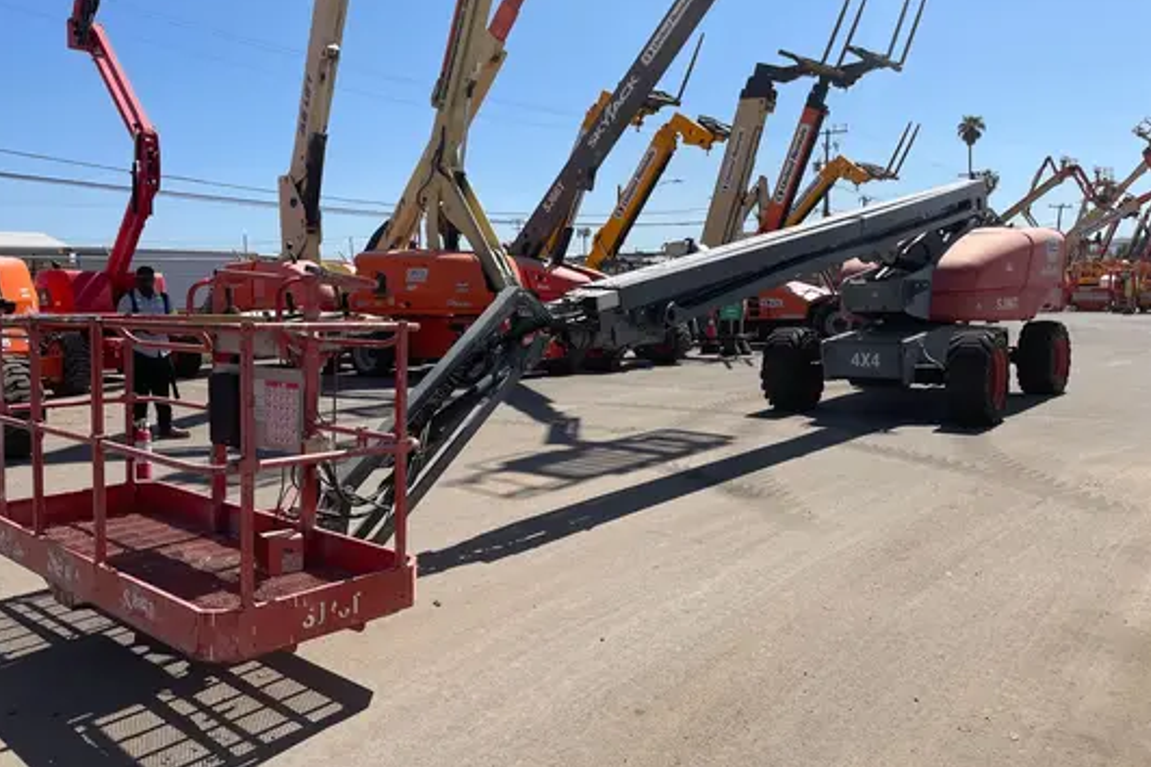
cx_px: 557
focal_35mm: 28
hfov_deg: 65.5
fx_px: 895
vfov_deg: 46.4
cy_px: 372
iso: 50
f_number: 1.6
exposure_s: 1/6897
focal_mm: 4.2
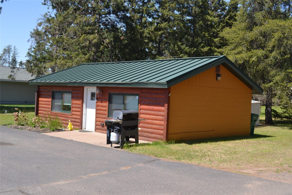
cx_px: 146
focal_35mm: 42
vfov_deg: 31.9
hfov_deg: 46.4
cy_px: 98
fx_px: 341
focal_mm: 28
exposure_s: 1/200
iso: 100
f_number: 7.1
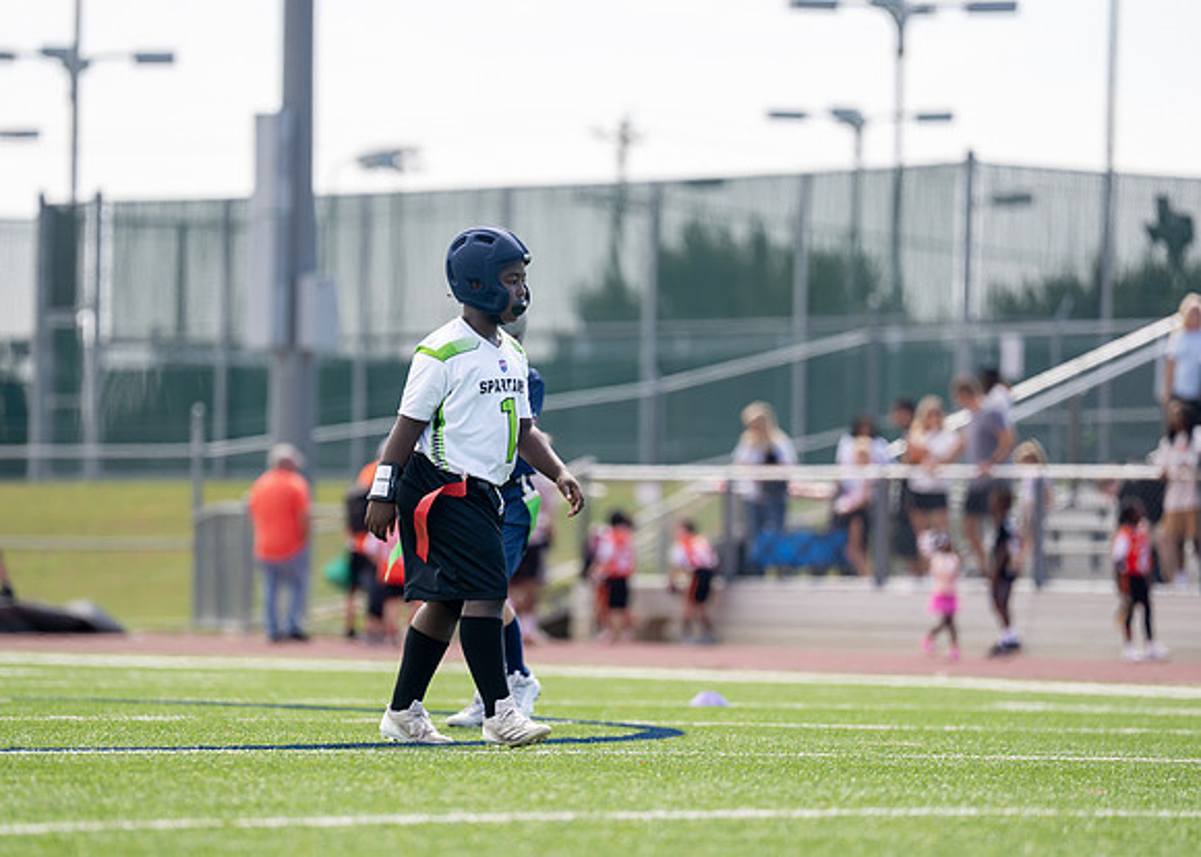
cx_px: 511
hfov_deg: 8.1
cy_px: 457
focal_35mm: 249
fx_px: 8484
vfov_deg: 5.8
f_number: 2.8
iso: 200
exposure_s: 1/3200
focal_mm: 200
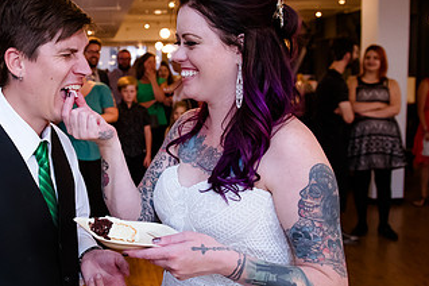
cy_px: 128
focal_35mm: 47
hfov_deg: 40.4
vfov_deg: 28.6
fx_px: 560
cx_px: 94
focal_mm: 24
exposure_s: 1/250
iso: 3200
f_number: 3.5
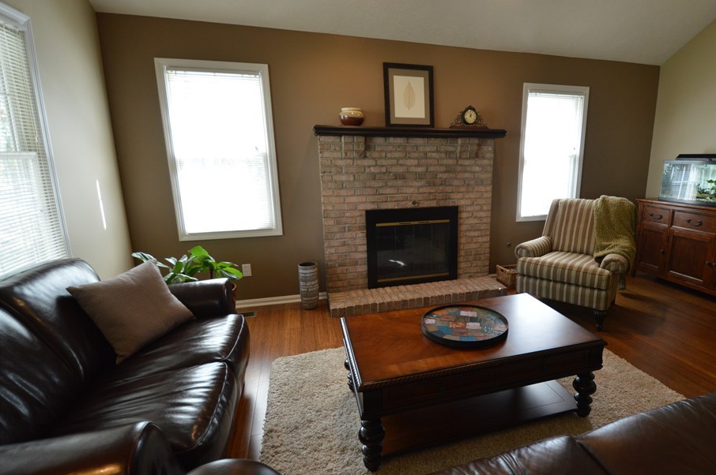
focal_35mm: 18
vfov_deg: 67.3
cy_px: 241
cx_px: 428
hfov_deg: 89.0
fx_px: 358
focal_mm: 10
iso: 450
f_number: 3.5
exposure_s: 1/60
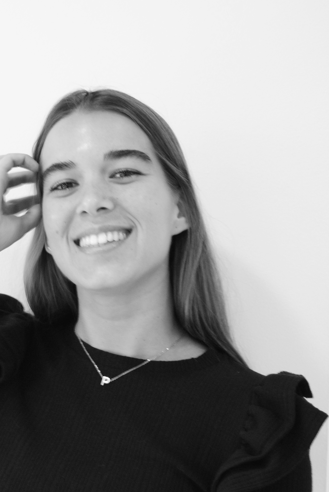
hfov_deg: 16.2
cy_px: 313
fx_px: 1148
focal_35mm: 84
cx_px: 60
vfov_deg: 24.1
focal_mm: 30
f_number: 4.2
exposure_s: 1/25
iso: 400
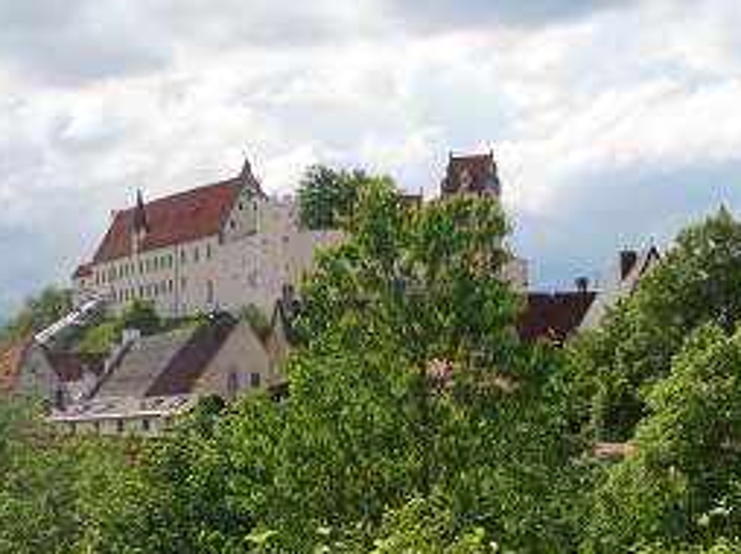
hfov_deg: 18.3
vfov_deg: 13.8
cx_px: 79
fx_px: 2267
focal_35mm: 106
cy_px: 467
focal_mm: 21
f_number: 6.3
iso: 200
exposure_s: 1/320
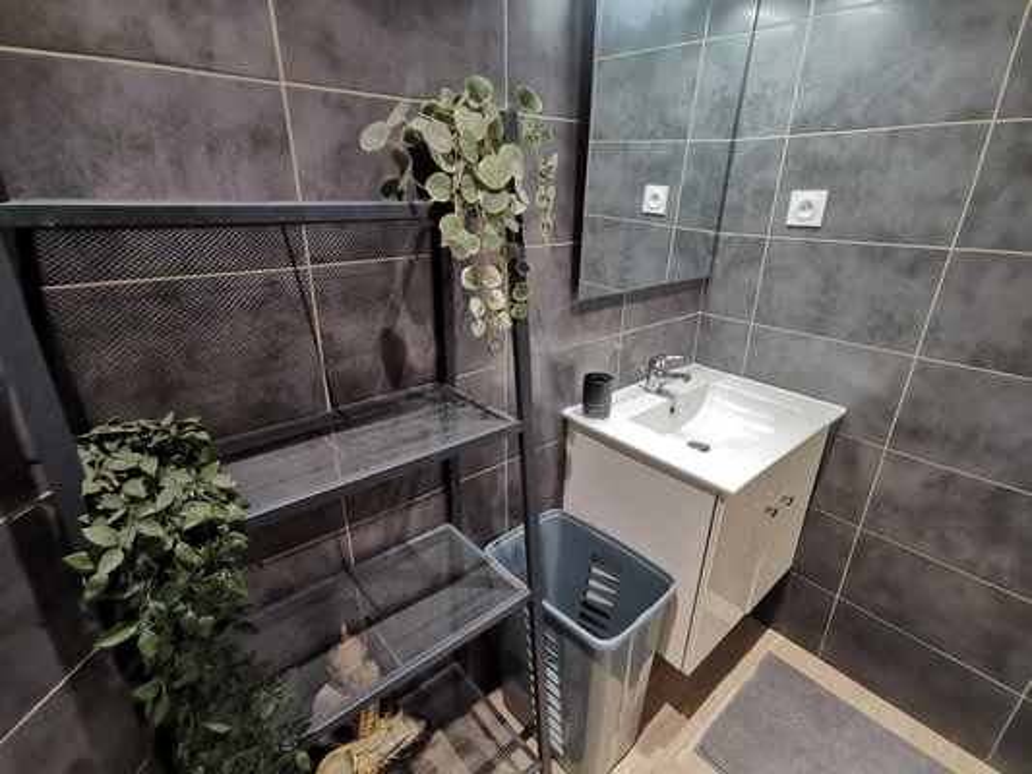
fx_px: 507
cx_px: 516
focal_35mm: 17
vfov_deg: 74.8
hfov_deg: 91.0
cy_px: 387
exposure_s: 1/33.3
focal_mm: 2.26
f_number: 2.2
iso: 800
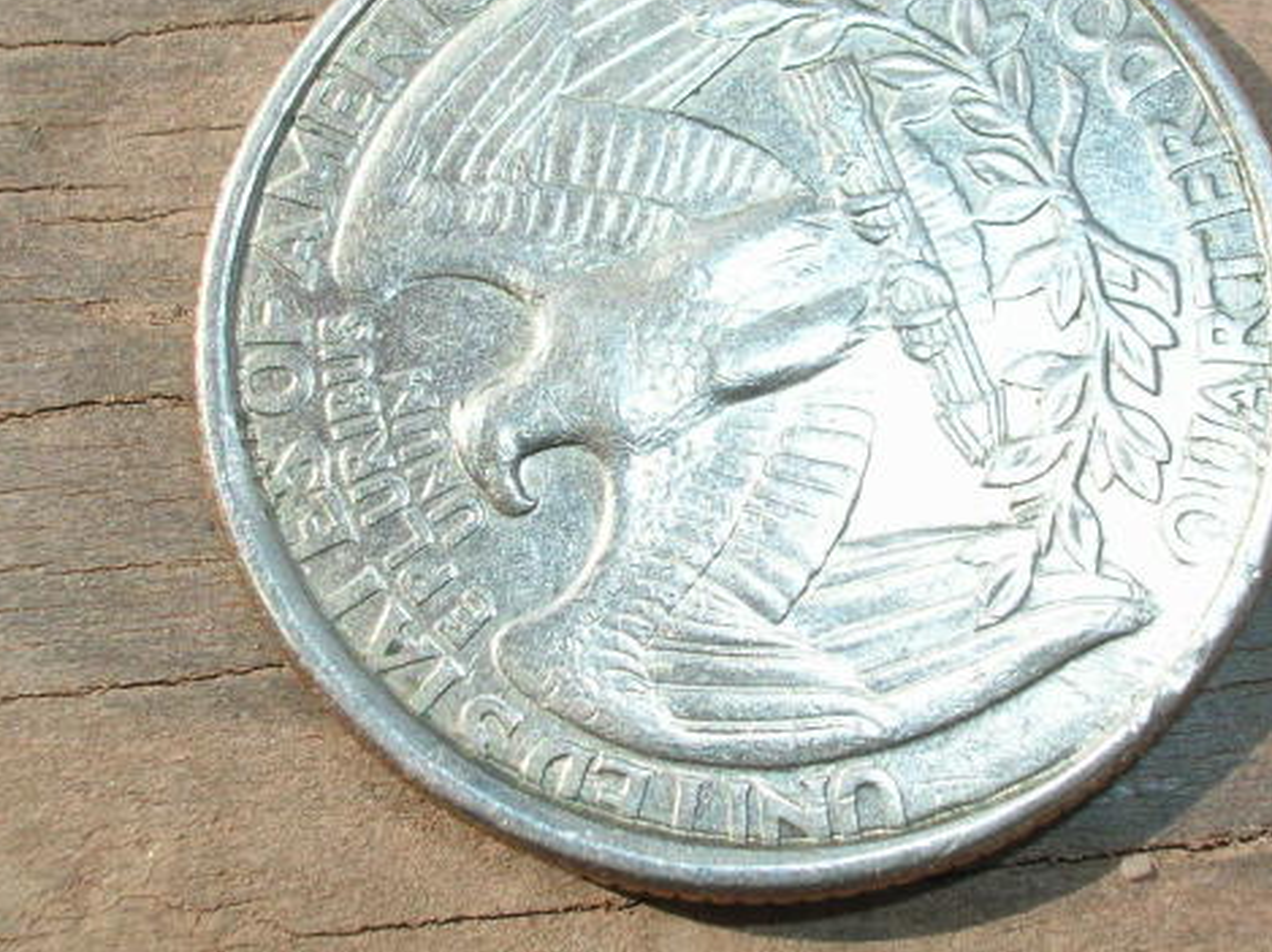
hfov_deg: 30.2
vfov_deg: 22.9
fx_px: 2350
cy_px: 370
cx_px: 789
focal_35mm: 64
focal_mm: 8.4
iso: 50
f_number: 5.6
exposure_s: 1/236
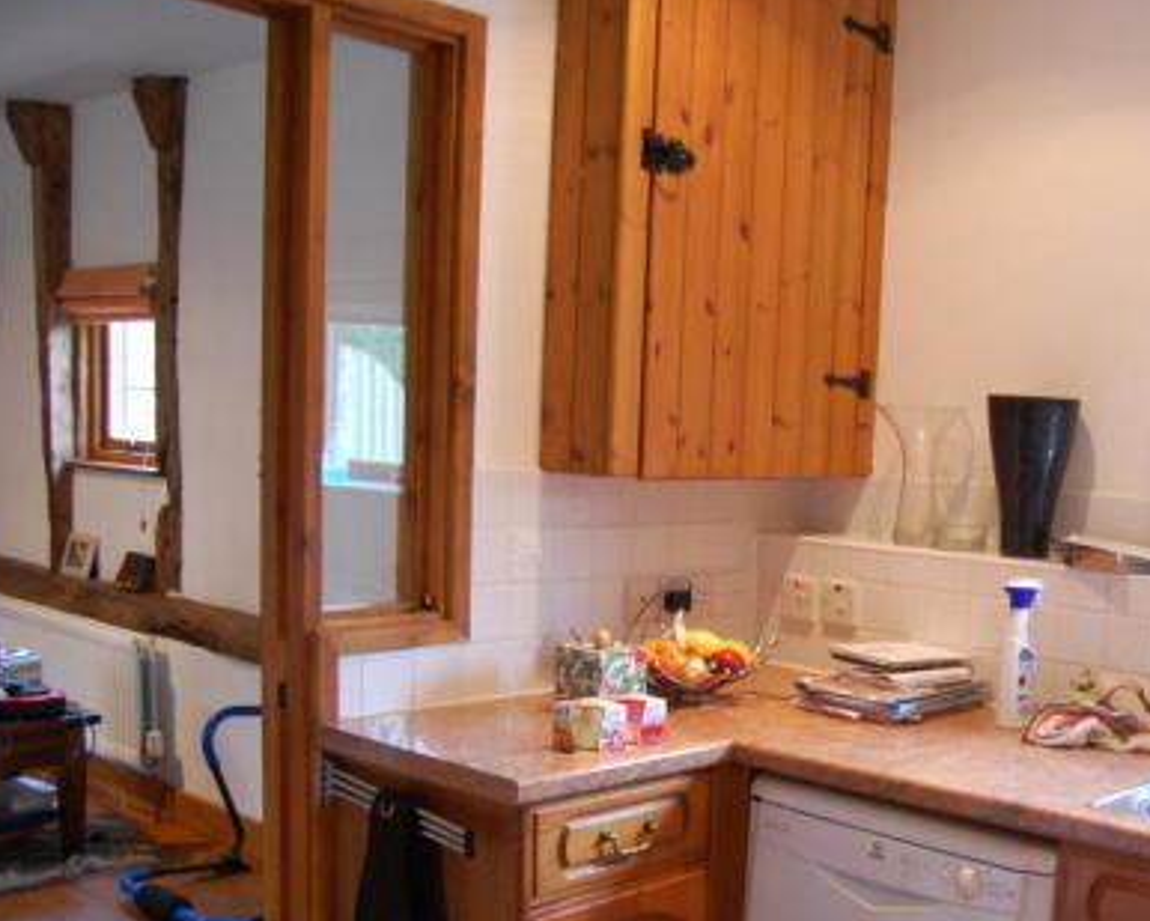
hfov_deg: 41.3
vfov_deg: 34.5
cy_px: 623
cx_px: 900
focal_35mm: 43
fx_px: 1464
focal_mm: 18
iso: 800
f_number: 3.5
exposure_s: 1/20
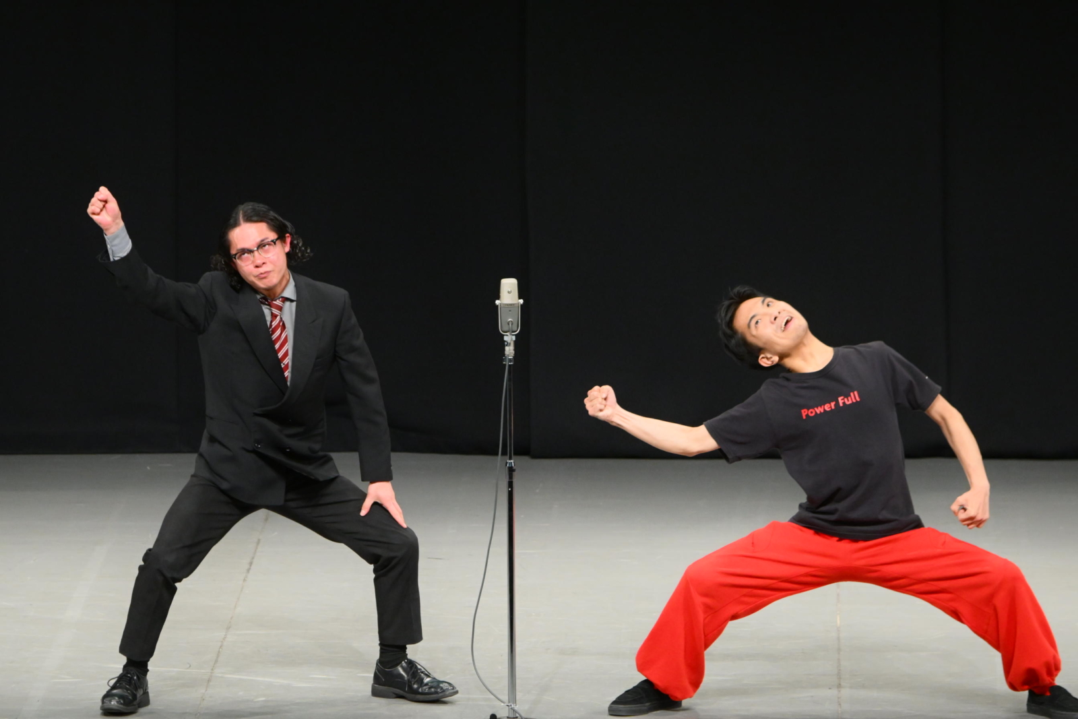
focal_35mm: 375
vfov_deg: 3.7
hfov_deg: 5.5
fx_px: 11229
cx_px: 539
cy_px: 360
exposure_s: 1/200
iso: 2500
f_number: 5.6
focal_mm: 250
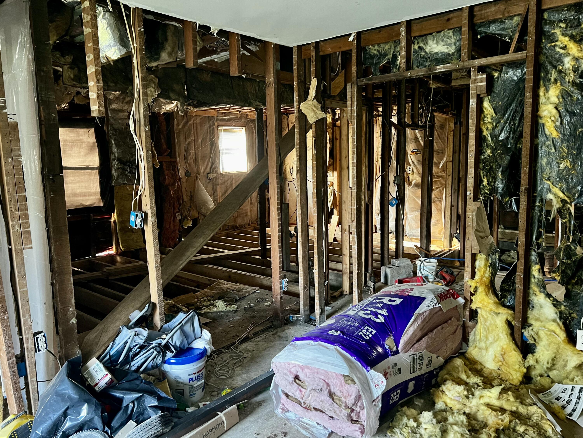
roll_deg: +1.2
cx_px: 292
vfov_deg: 53.1
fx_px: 438
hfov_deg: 67.3
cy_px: 219
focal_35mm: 26
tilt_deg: -7.7
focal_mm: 5.7
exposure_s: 1/51
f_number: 1.5
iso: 500
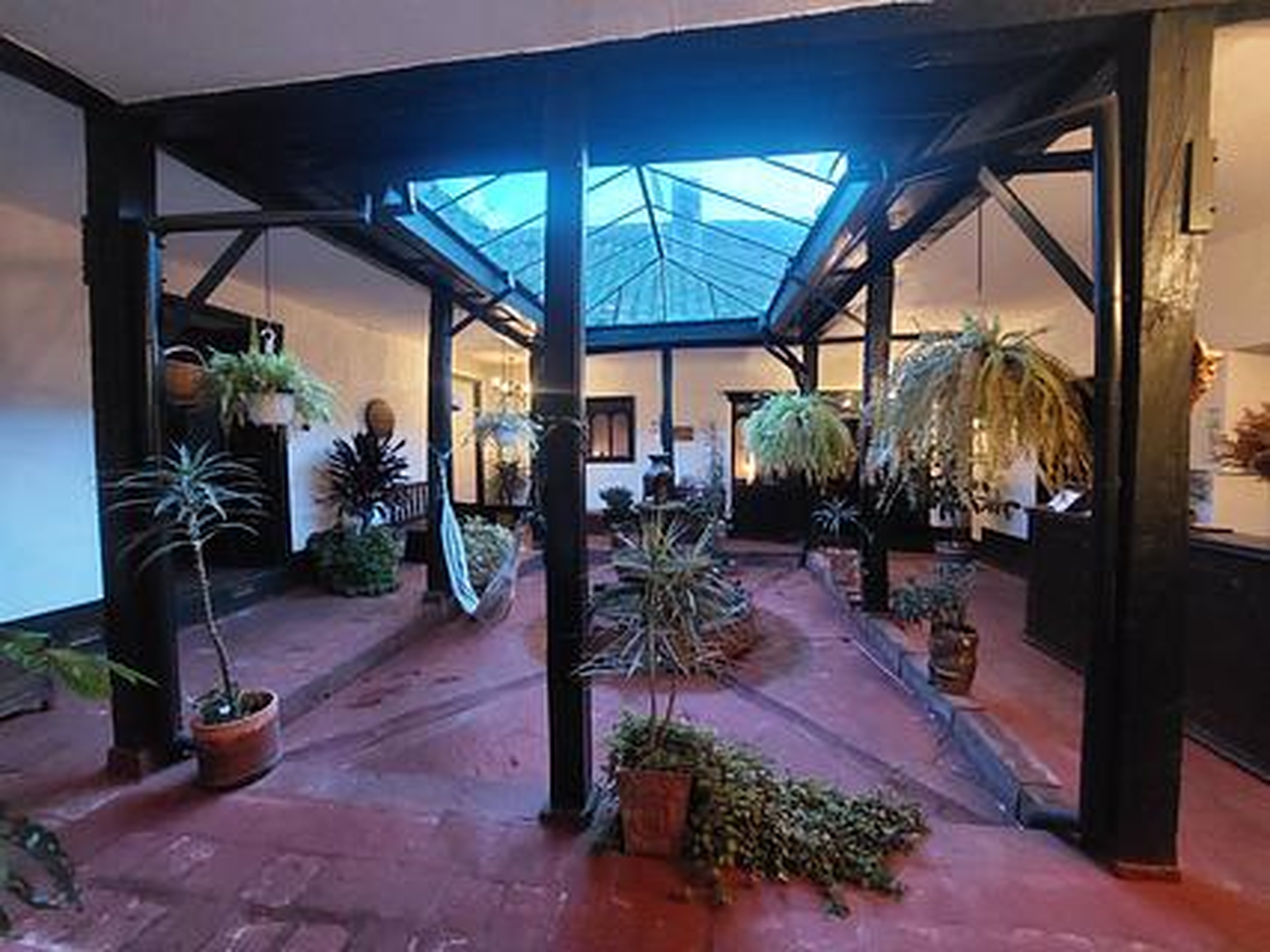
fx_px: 477
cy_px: 476
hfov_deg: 106.2
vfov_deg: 89.9
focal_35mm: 13
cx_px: 635
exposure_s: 1/25
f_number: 2.2
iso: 800
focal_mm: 1.74
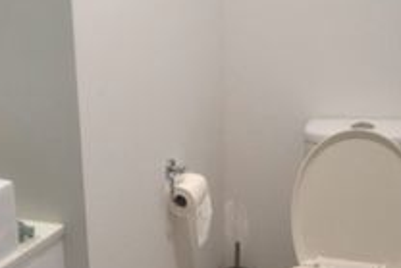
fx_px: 680
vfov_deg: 22.1
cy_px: 198
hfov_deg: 32.4
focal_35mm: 61
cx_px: 114
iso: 400
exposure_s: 1/60
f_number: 3.5
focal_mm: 18
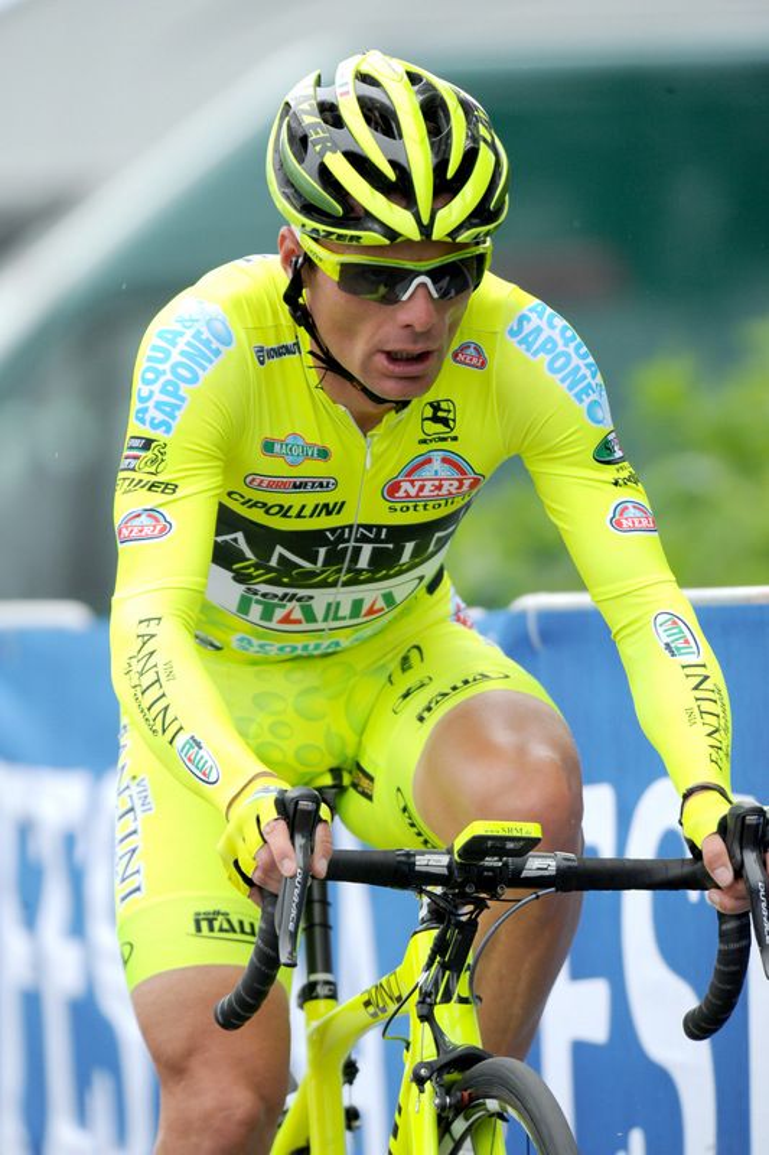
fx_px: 19232
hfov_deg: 2.3
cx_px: 384
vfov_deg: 3.4
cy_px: 578
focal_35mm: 600
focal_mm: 600
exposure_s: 1/800
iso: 1000
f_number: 5.6
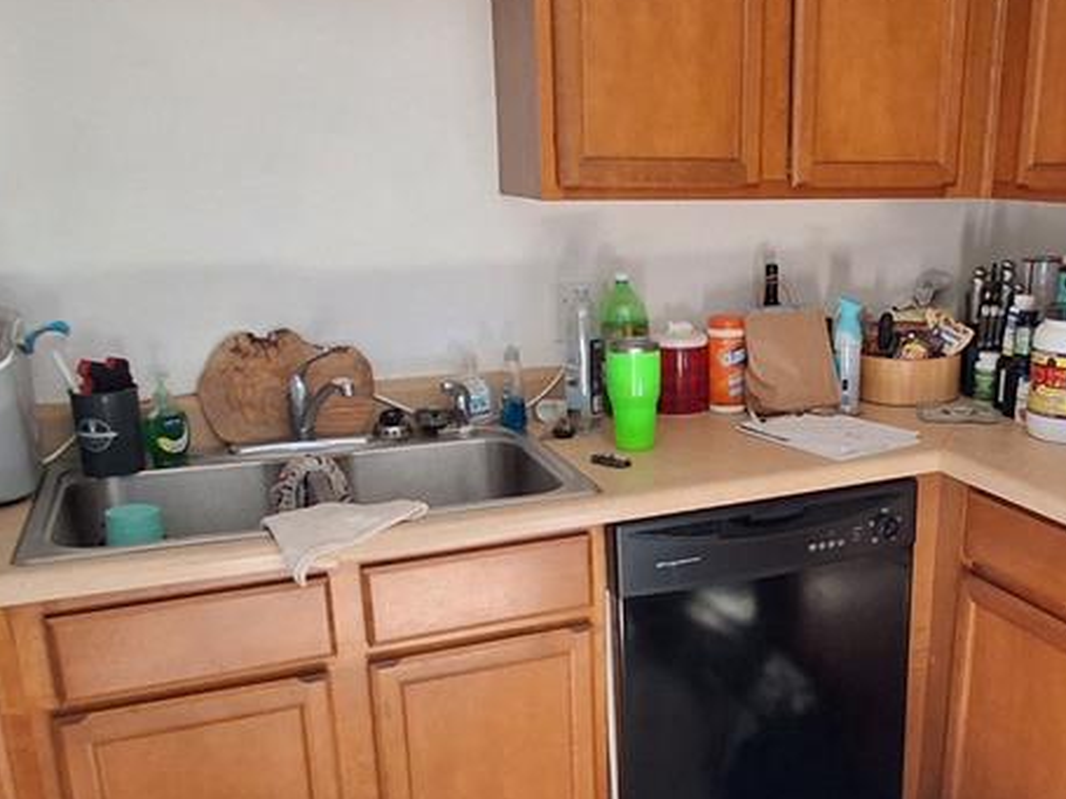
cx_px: 729
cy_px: 508
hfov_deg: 50.3
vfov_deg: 39.3
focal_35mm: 36
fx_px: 1108
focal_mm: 1.64
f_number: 2.2
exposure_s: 1/50
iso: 250
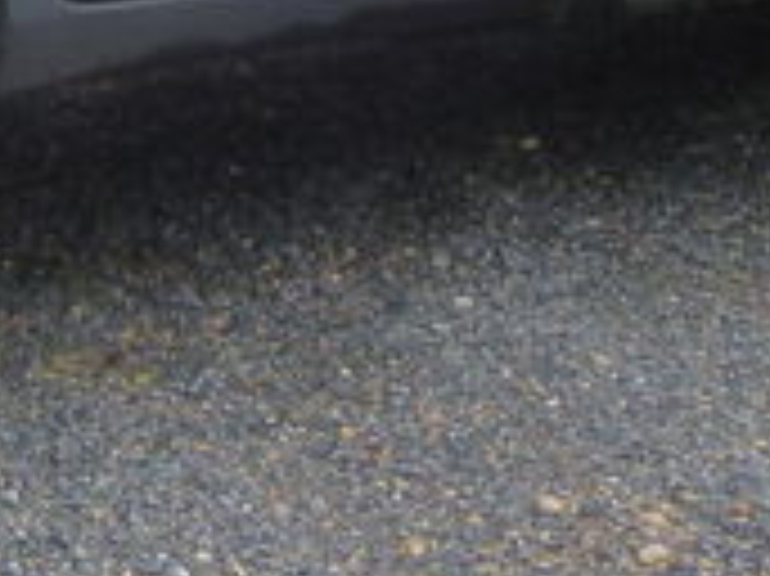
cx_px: 356
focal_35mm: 146
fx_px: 3245
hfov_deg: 13.5
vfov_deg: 9.6
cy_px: -454
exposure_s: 1/320
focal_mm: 4.5
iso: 160
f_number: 3.1
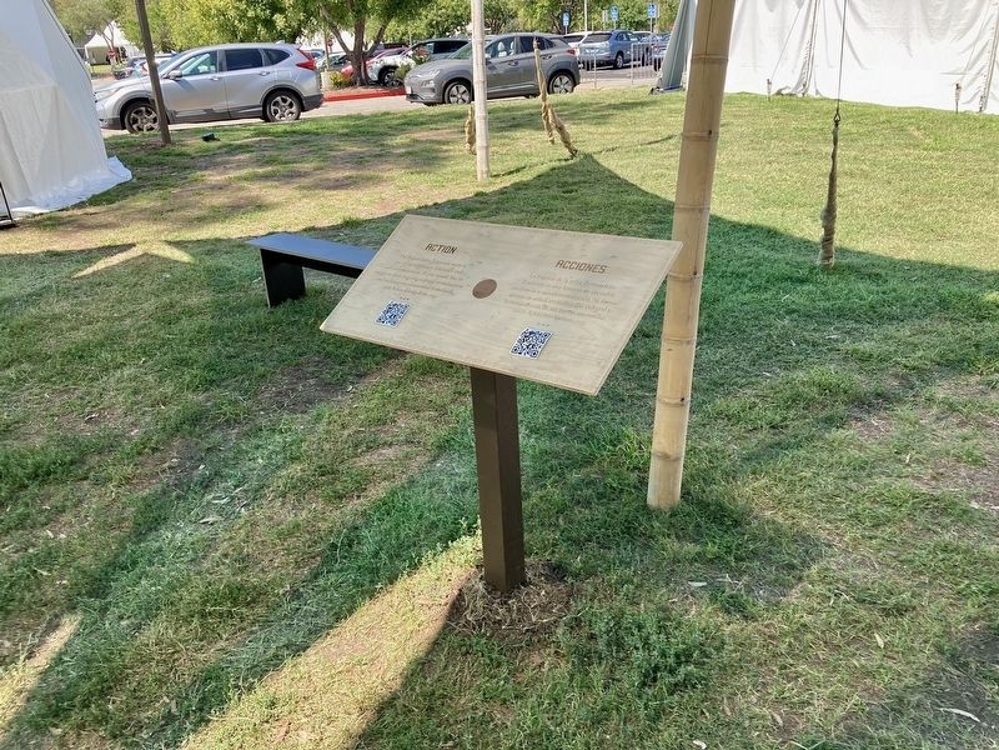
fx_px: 808
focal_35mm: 28
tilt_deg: -22.2
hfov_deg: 63.4
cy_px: 375
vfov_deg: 49.7
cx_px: 500
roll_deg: +3.0
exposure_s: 1/467
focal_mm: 3.99
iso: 20
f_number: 1.8
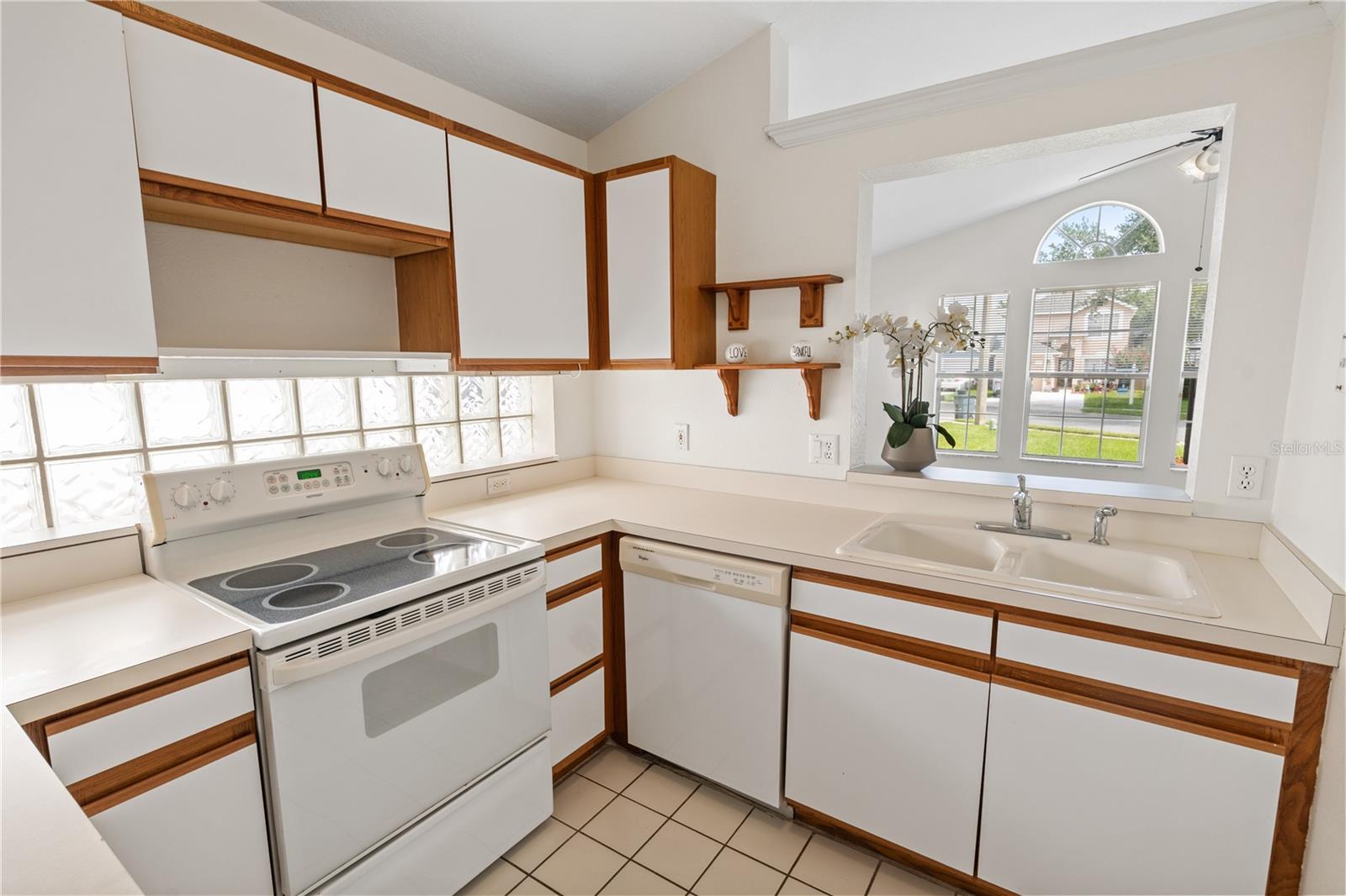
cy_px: 448
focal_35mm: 17
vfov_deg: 70.4
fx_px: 635
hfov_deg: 93.3
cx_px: 673
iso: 200
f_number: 8
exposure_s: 1/10
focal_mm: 17
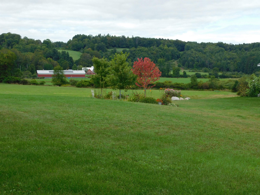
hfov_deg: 24.4
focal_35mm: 80
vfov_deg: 18.4
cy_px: 98
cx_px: 130
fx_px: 601
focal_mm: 14.2
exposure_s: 1/400
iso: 125
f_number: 4.4
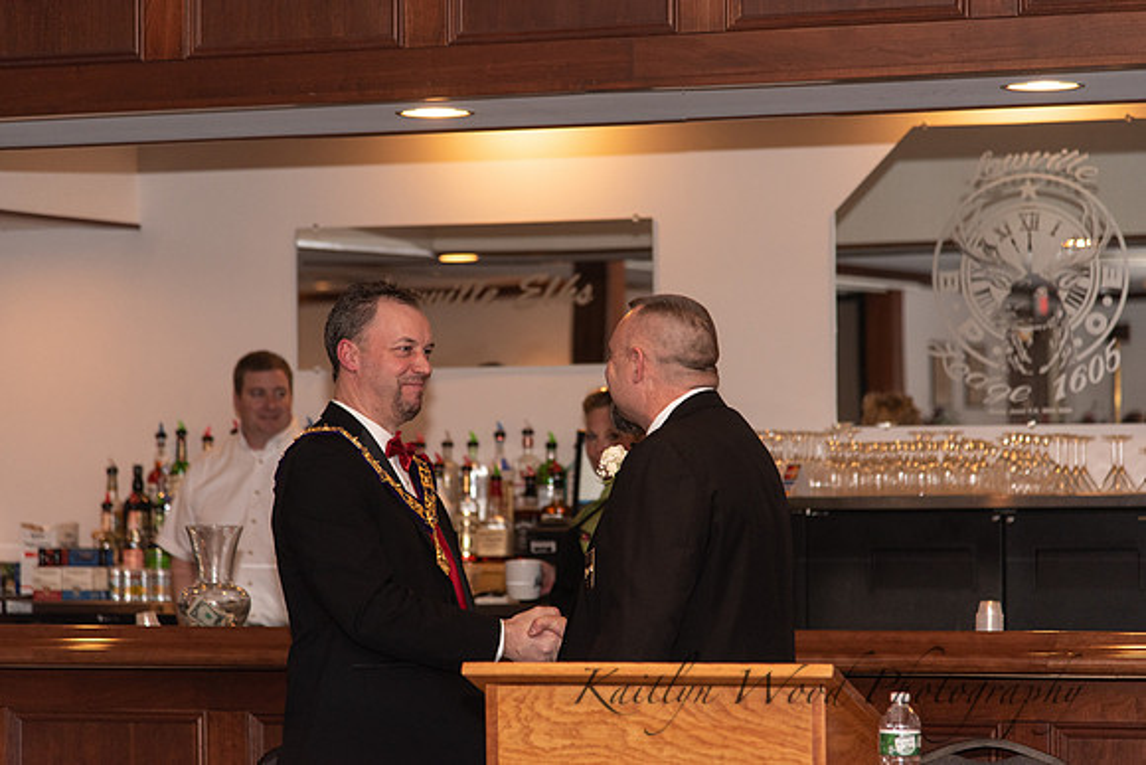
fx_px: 3821
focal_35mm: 120
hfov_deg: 17.1
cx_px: 573
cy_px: 382
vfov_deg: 11.4
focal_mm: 120
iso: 800
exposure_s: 1/200
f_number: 4
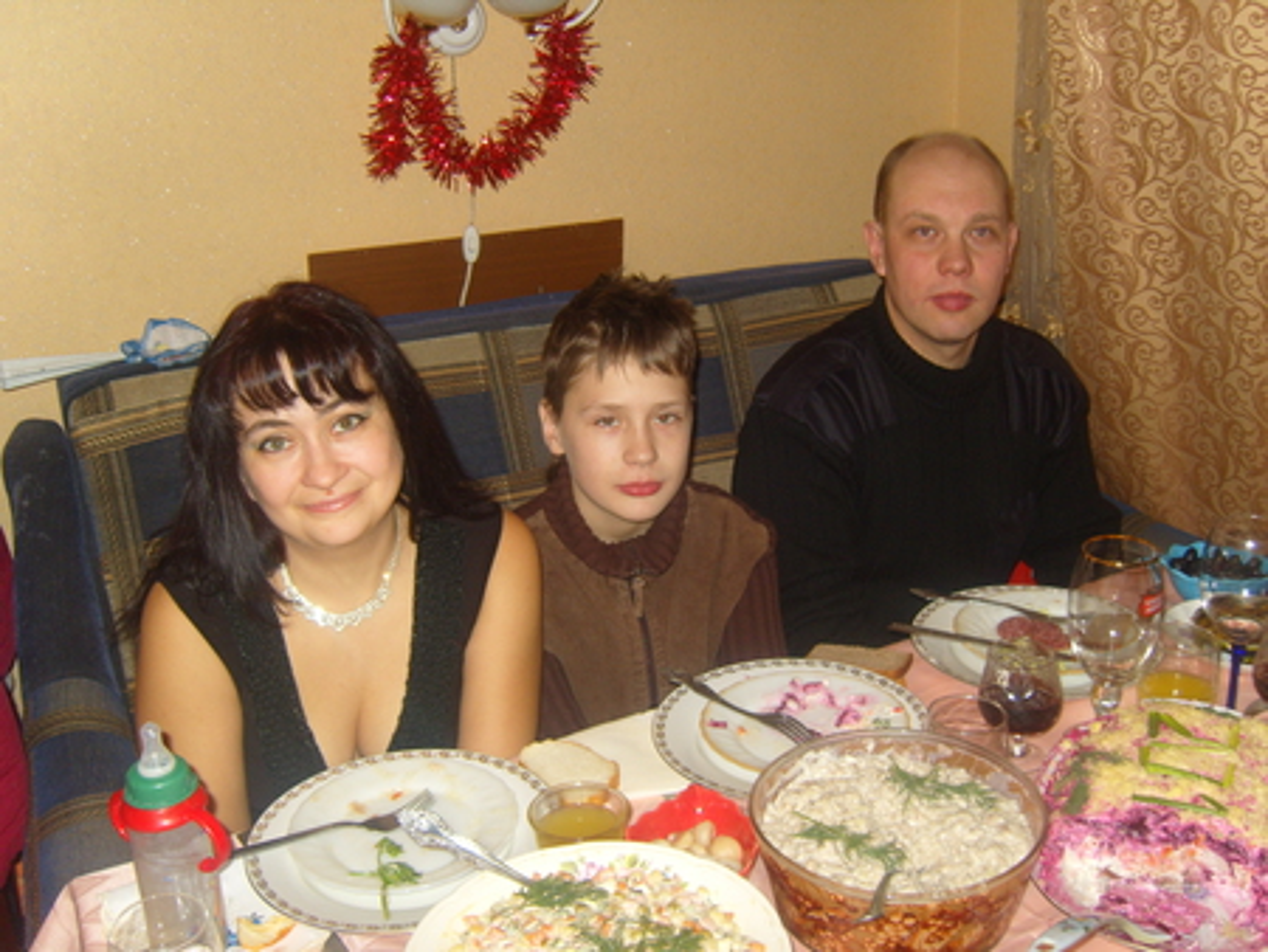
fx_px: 1283
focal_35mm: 35
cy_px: 476
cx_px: 634
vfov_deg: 40.7
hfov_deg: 52.6
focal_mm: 7.4
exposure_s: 1/30
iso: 100
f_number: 2.8
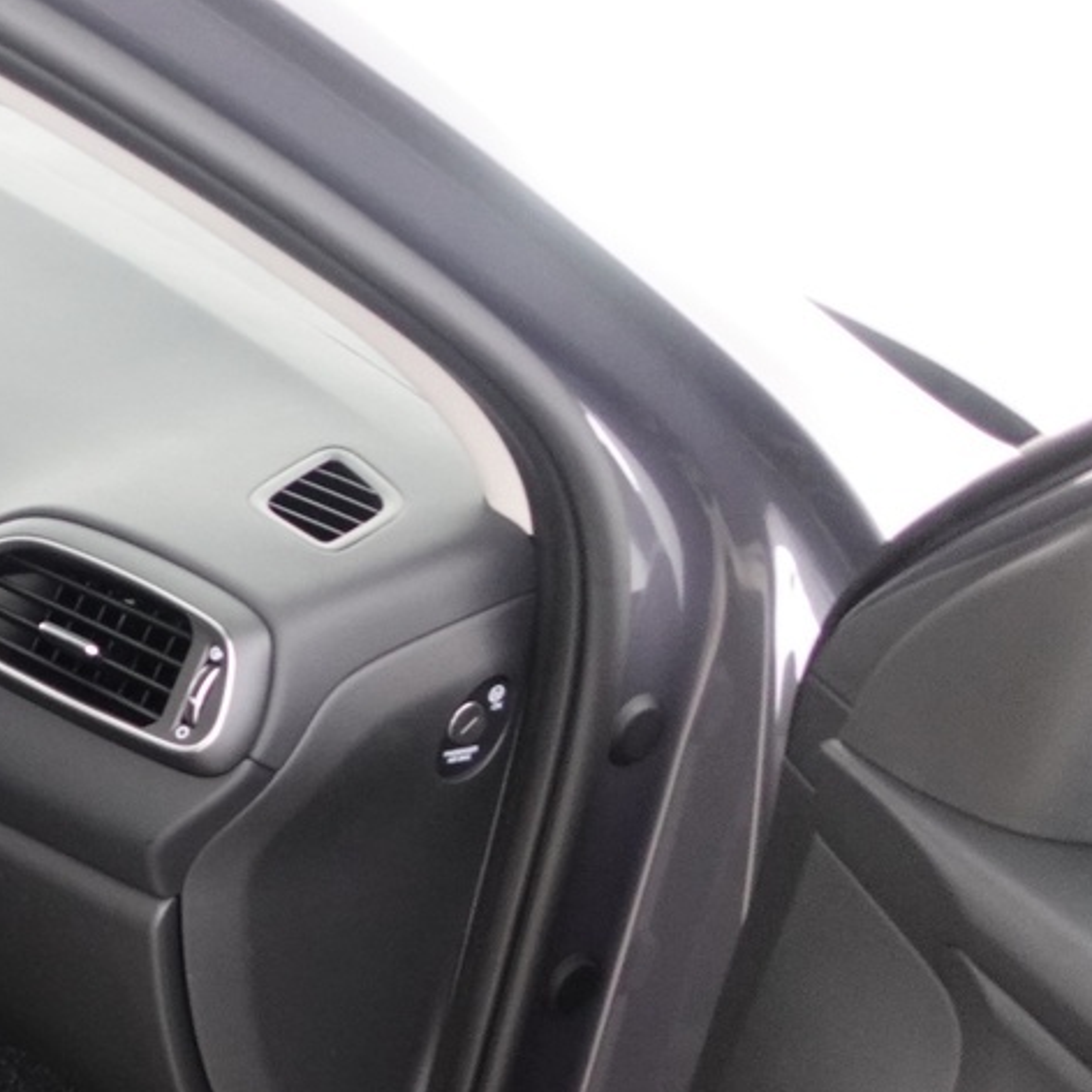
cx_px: -729
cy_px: 738
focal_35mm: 70
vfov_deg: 24.5
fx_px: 2498
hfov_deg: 19.8
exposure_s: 1/15
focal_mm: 9.4
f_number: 1.8
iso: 800
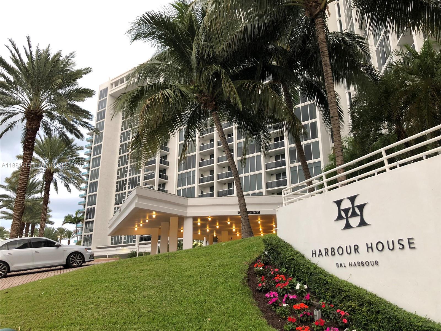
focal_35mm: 28
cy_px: 166
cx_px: 220
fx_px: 357
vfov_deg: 49.7
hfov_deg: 63.4
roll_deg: +0.1
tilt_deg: +18.1
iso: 25
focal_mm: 3.99
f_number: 1.8
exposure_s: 1/30
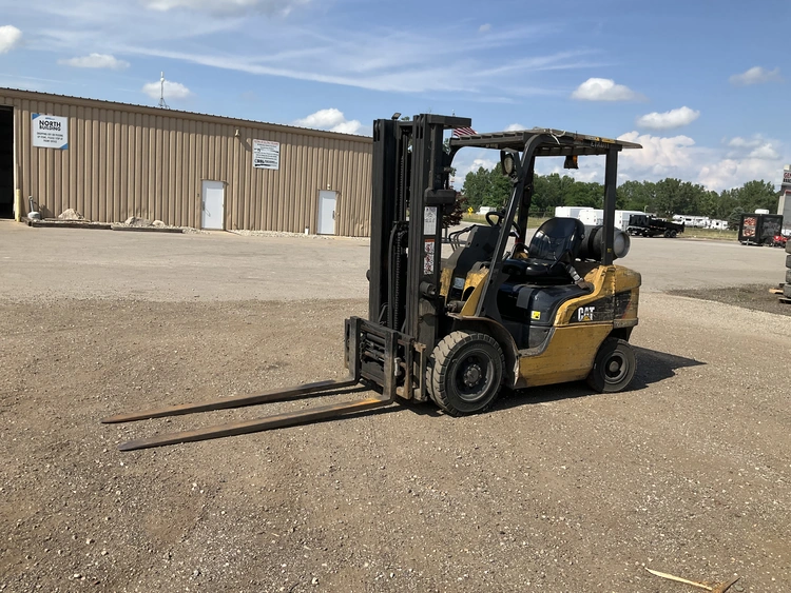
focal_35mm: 29
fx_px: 663
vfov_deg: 48.3
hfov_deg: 61.6
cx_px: 396
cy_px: 296
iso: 25
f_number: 1.8
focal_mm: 3
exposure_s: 1/1984
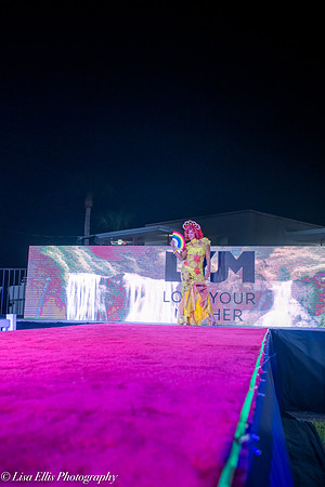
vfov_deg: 46.4
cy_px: 244
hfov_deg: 31.9
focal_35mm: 42
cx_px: 162
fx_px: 569
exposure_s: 1/320
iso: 1600
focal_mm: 35
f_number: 4.5
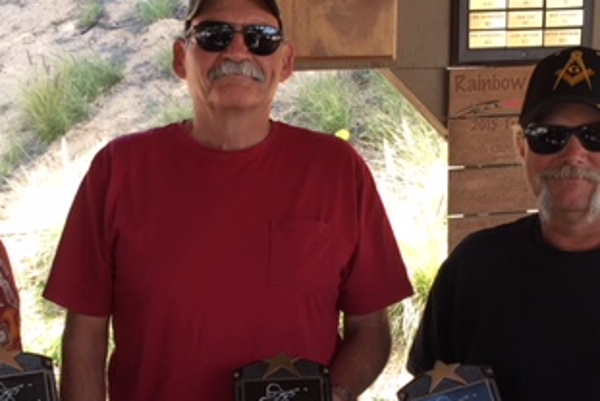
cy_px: 312
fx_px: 1034
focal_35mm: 62
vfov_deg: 21.7
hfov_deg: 32.3
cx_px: 241
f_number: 2.2
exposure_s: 1/120
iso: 25
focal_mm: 4.15
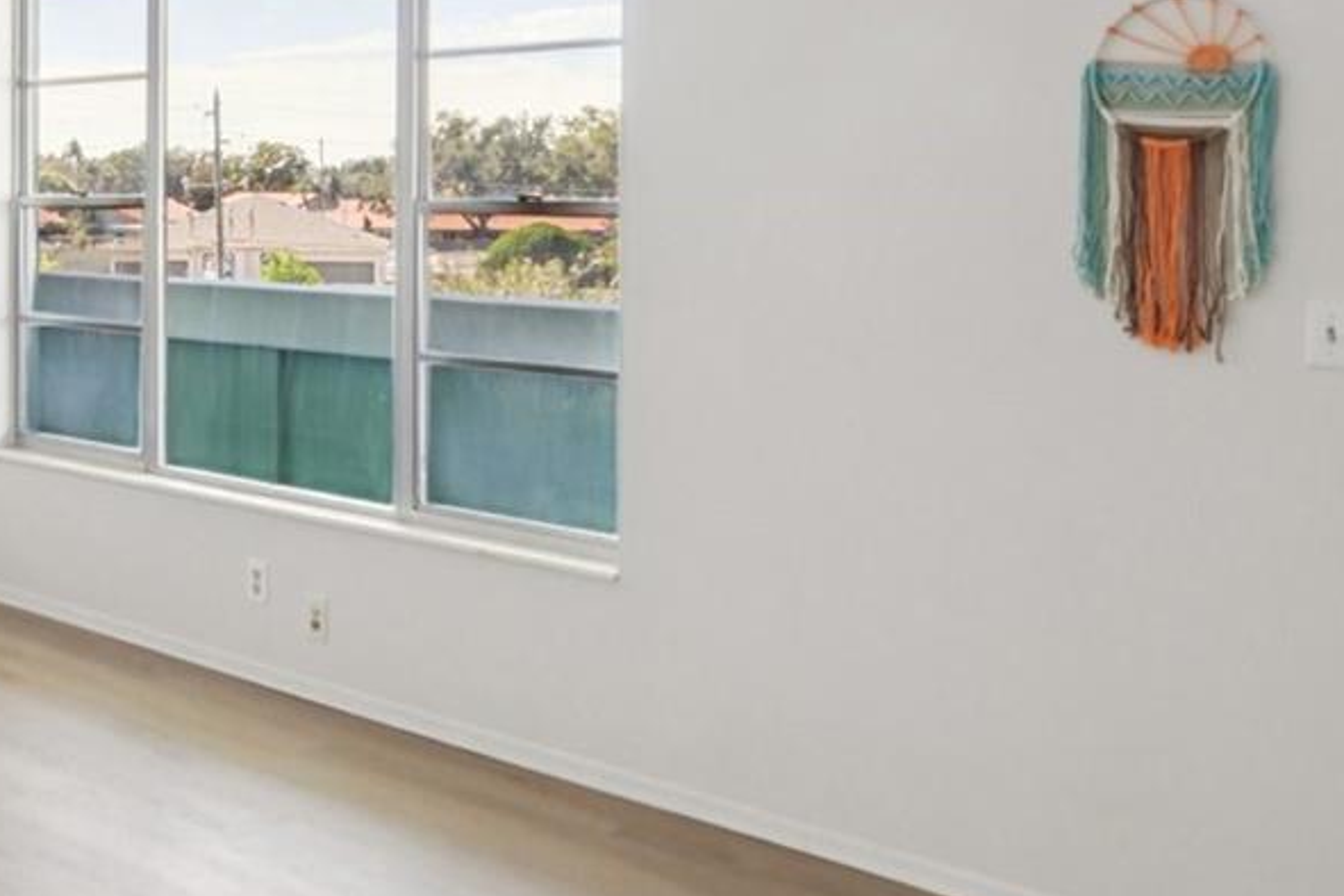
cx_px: 5
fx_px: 1717
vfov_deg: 28.9
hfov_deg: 38.1
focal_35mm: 46
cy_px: 239
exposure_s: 1/40
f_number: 8
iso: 400
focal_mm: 17
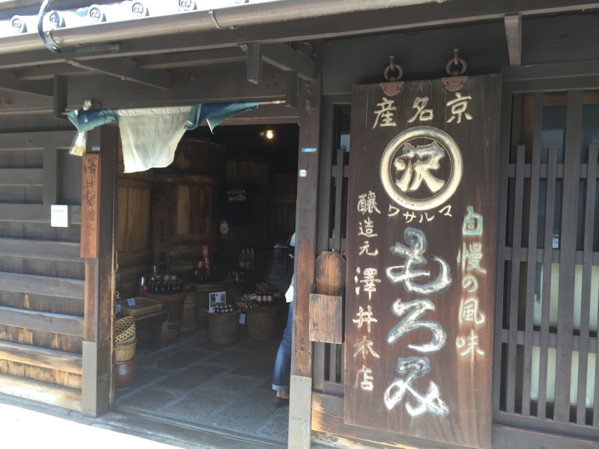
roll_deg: -2.2
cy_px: 224
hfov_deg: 61.7
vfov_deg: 48.2
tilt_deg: -1.4
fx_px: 502
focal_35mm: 29
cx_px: 300
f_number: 2.2
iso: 50
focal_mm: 4.15
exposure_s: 1/120
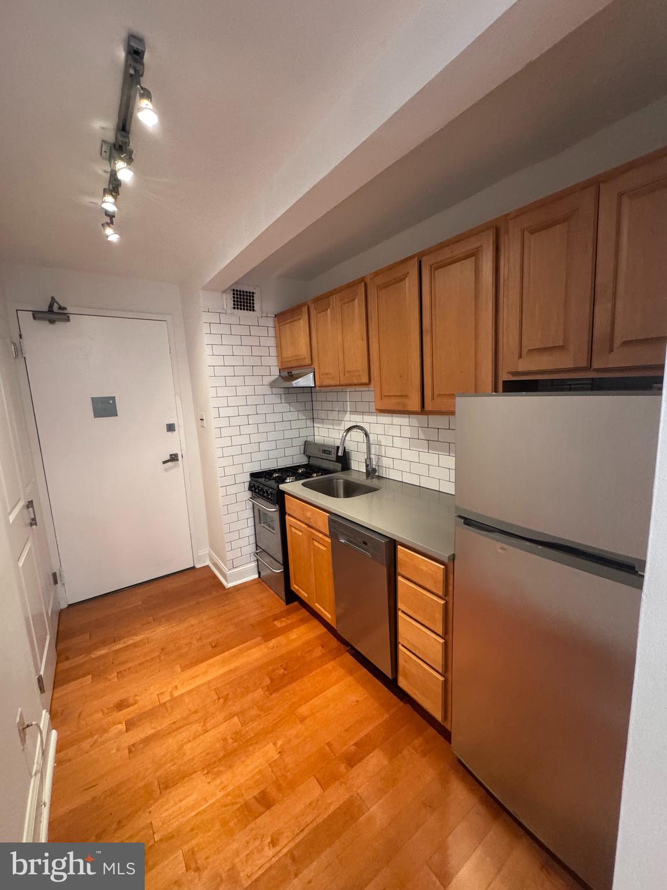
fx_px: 360
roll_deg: +1.3
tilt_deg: -5.6
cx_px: 334
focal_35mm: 14
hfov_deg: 85.7
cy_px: 445
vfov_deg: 102.1
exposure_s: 1/60
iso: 500
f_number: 2.2
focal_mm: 2.22
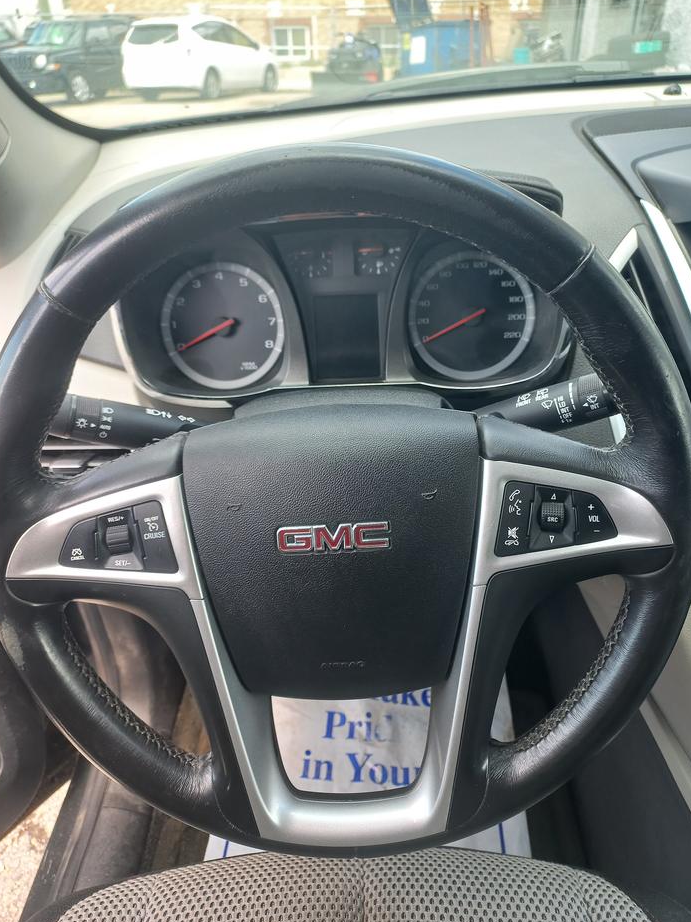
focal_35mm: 26
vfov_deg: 67.3
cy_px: 448
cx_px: 350
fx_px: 692
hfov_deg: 53.1
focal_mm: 4.6
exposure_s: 1/50
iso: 50
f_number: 1.8
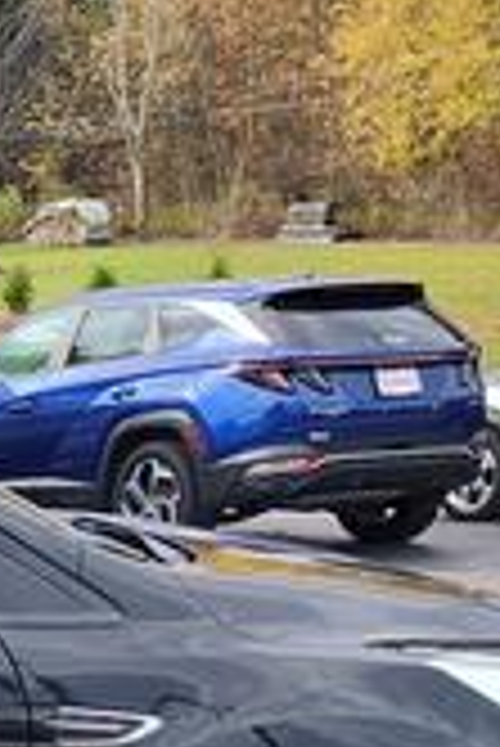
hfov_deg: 12.3
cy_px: 778
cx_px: -649
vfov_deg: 21.2
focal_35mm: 92
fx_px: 1913
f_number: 1.88
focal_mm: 5.56
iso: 100
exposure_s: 1/577
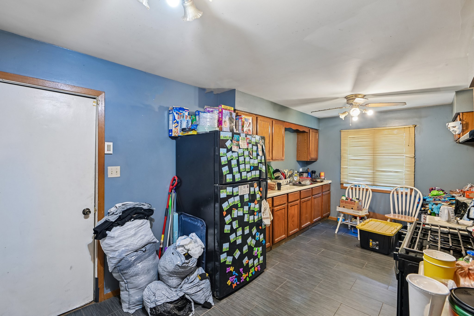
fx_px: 211
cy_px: 158
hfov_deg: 96.7
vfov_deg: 73.7
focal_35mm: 16
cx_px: 237
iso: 400
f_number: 13
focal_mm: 16
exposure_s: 1.3
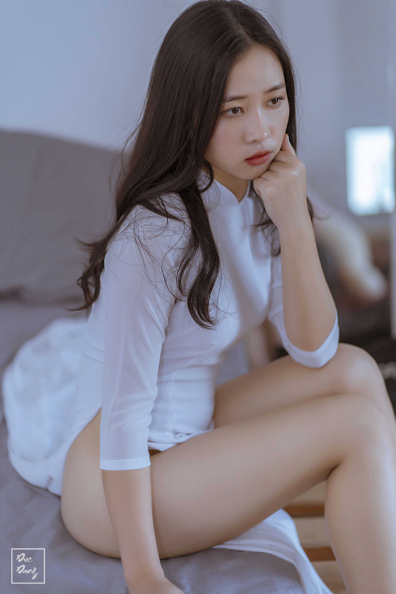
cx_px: 198
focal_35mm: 85
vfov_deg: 23.9
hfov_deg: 16.1
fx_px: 1402
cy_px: 297
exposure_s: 1/80
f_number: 1.8
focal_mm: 85
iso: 500
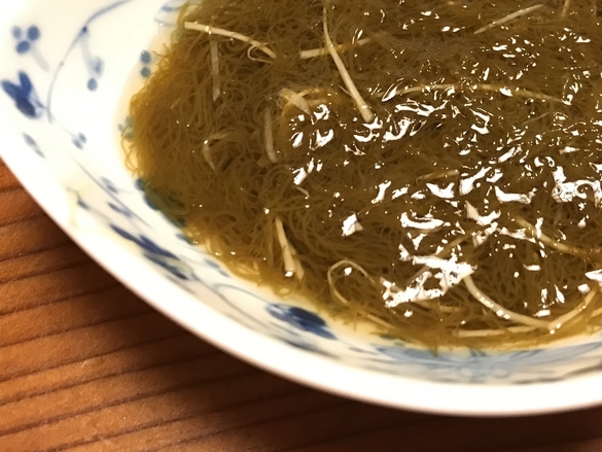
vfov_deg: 28.8
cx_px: 402
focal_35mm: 49
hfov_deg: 38.5
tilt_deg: -55.3
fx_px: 852
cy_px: 64
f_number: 1.8
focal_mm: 3.99
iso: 100
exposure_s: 1/9
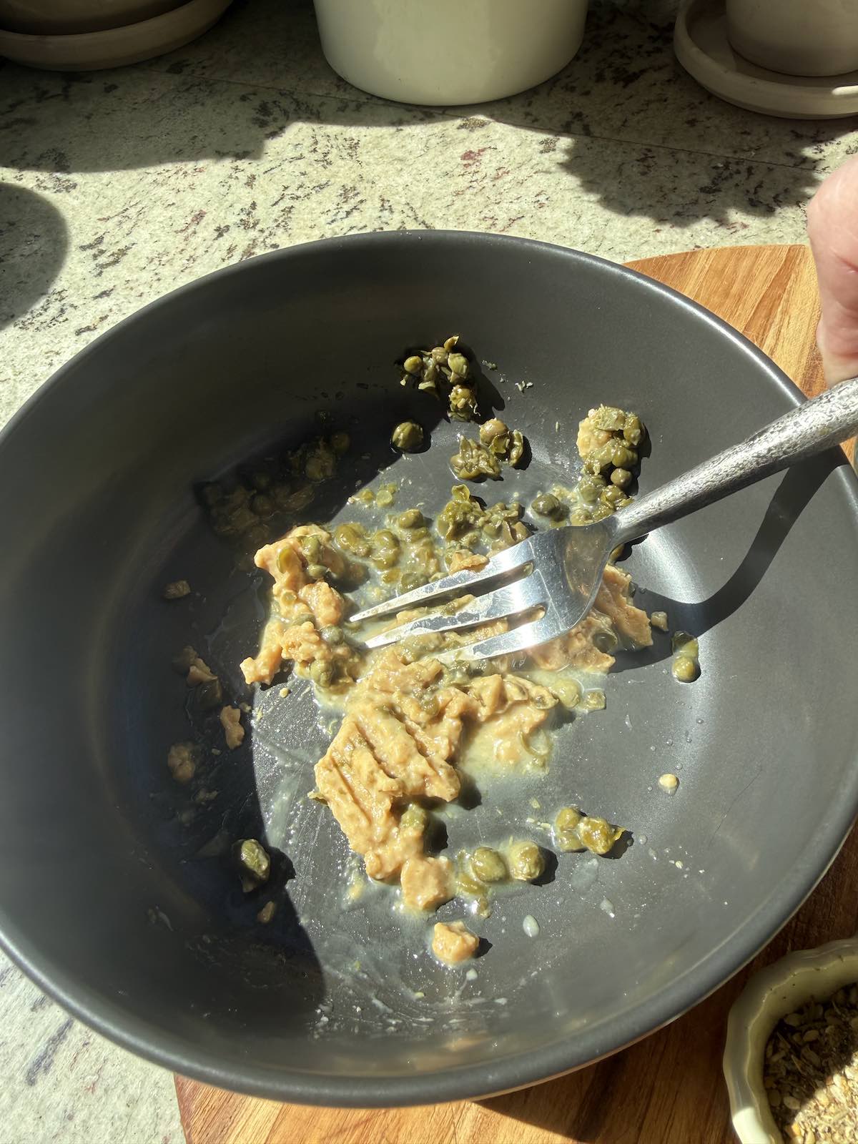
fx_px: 793
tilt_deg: -55.2
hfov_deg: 56.8
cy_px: 572
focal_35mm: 24
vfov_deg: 71.6
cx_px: 429
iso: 40
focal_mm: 2.22
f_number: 2.2
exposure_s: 1/801
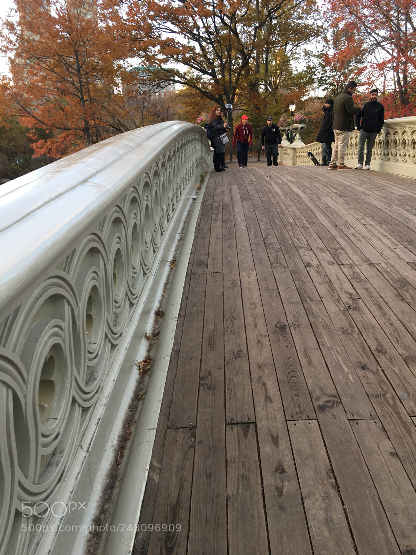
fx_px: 465
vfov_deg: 61.7
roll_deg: +1.6
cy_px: 278
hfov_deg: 48.2
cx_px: 208
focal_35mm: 29
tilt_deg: -15.7
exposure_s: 1/60
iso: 32
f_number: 2.2
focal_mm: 4.15
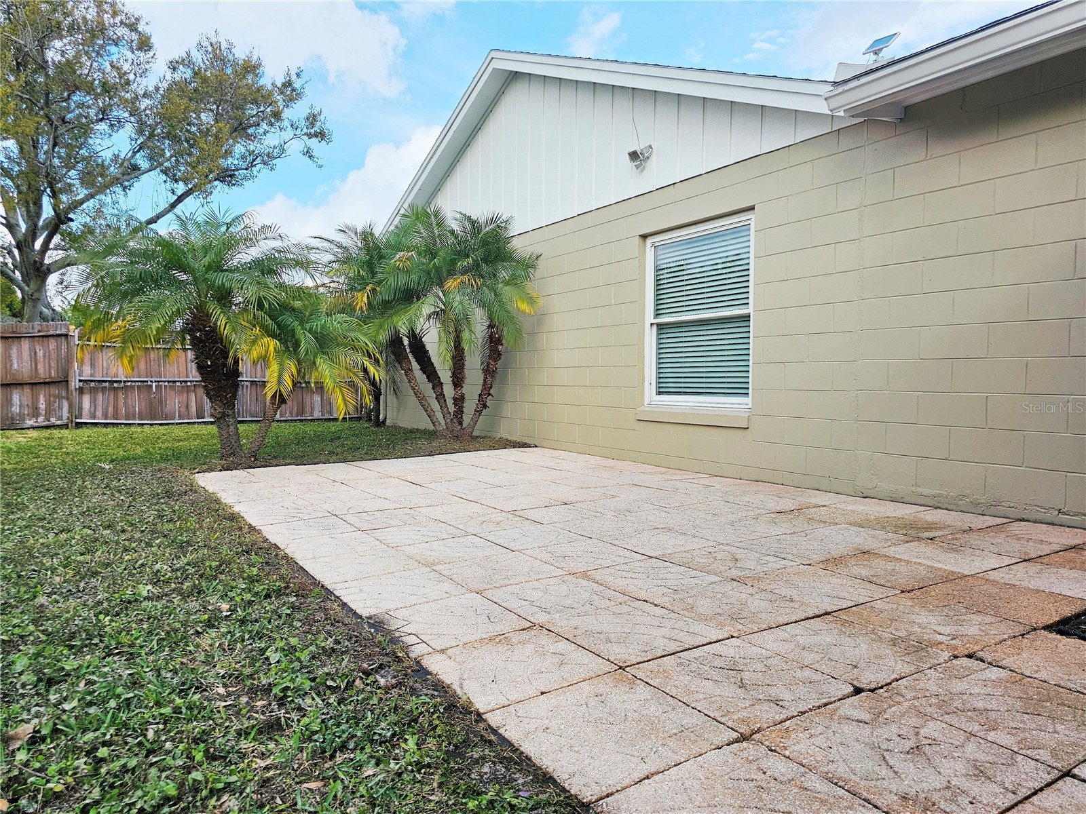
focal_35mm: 23
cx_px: 543
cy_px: 407
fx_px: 722
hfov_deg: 73.9
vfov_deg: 58.9
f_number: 1.7
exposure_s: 1/392
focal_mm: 6.3
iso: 20
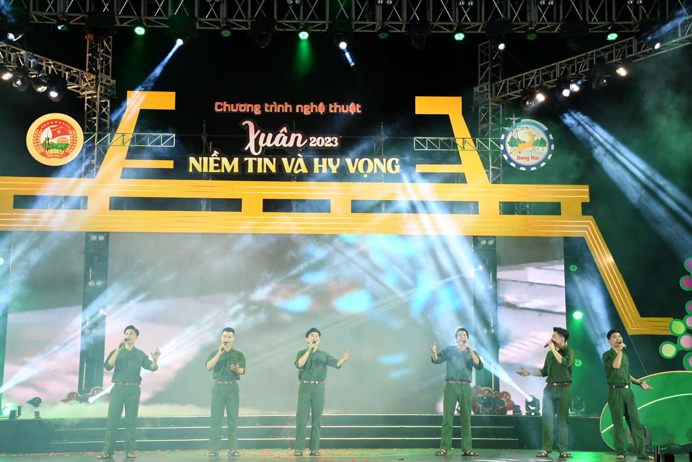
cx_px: 346
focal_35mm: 57
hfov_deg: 35.1
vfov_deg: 23.8
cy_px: 231
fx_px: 1096
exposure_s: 1/125
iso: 1000
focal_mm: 38
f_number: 5
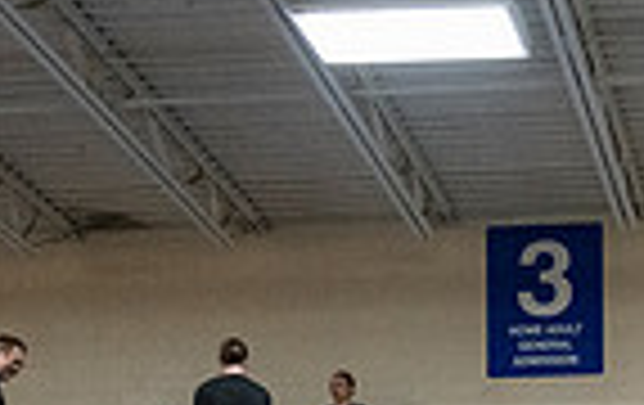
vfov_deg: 11.8
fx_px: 1741
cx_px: 743
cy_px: 835
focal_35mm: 99
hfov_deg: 19.9
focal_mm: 24
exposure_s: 1/800
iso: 8000
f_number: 4
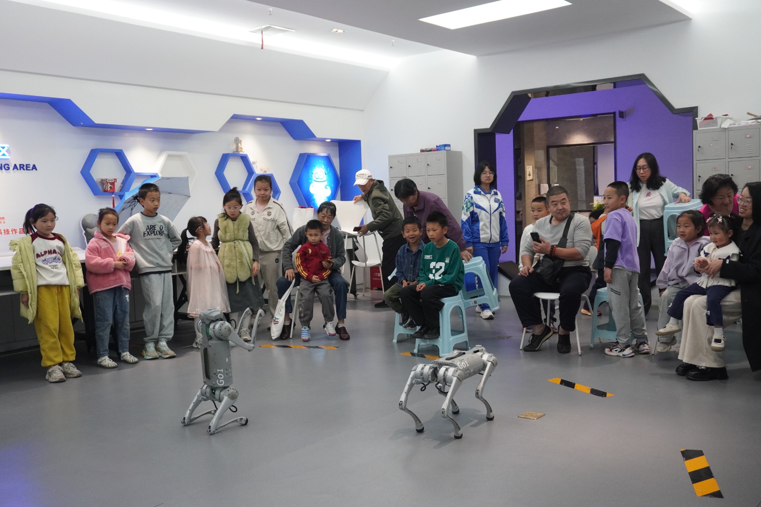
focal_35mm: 34
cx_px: 380
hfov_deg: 55.1
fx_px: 729
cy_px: 254
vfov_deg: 38.4
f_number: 4.5
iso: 1600
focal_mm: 23
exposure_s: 1/160
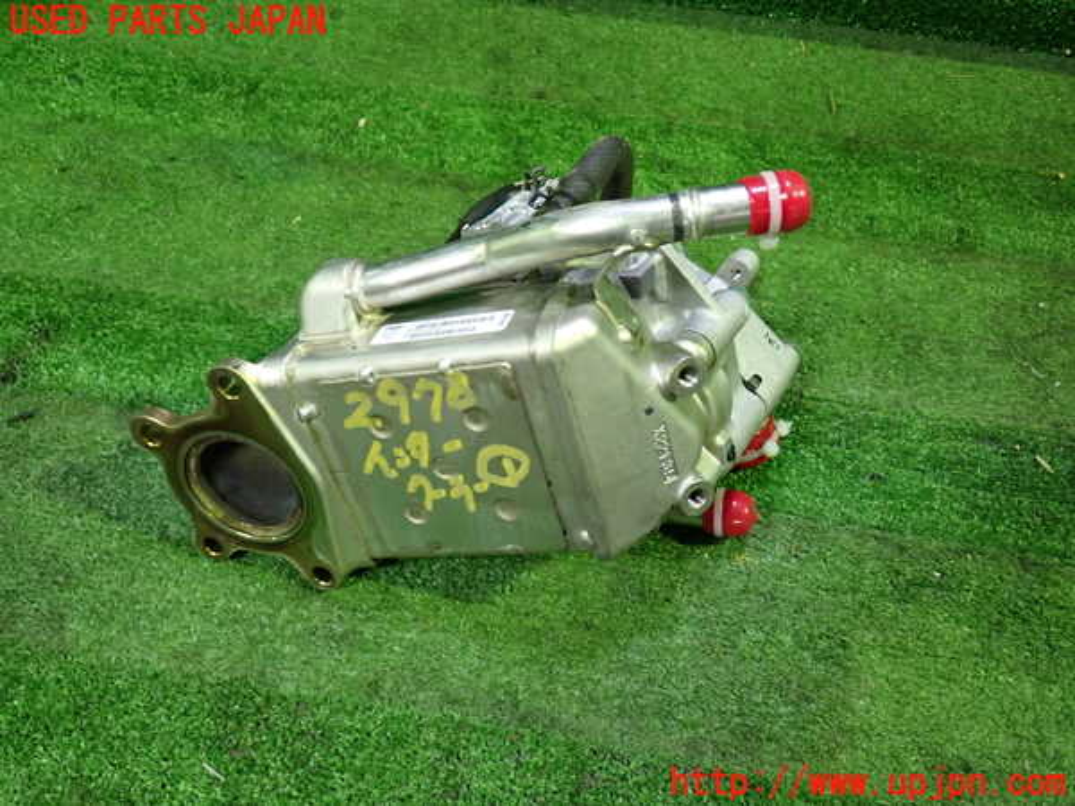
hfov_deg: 60.0
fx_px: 932
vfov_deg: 46.8
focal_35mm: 30
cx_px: 538
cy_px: 403
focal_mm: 5.4
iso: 400
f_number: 2.3
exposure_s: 1/30
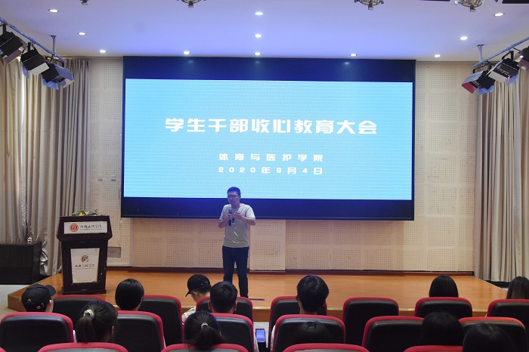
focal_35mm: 39
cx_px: 264
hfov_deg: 49.6
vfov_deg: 34.2
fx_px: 573
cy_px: 176
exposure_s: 1/100
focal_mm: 26
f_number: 5
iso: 2000
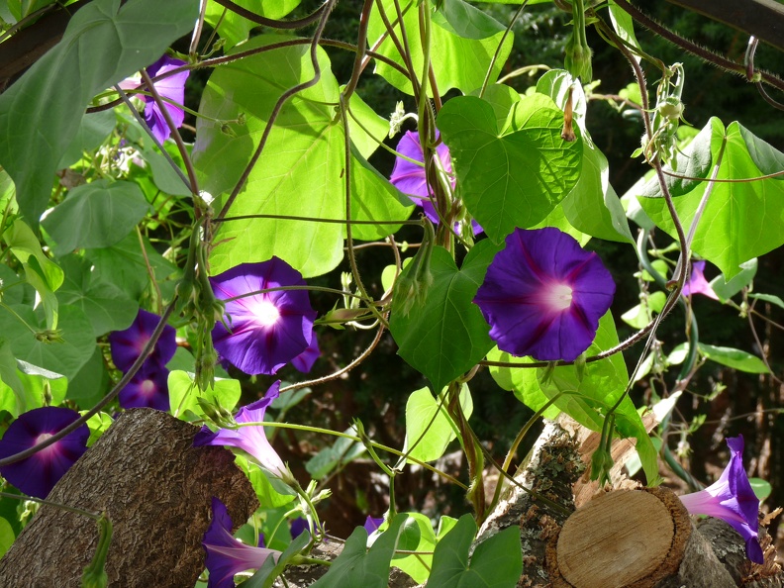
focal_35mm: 67
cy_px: 294
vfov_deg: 21.9
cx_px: 392
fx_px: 1517
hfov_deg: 29.0
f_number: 4
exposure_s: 1/160
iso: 100
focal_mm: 11.9
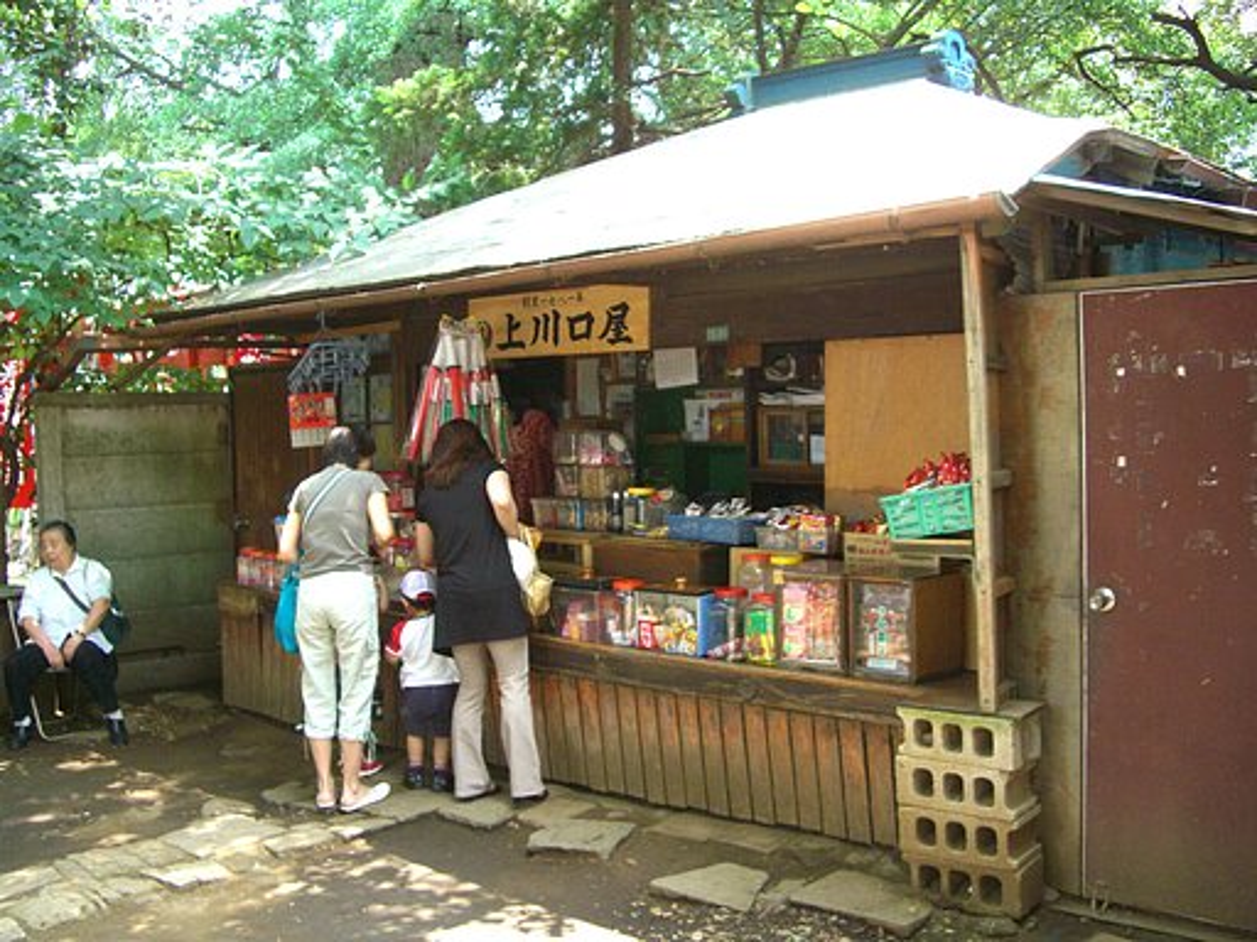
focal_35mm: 38
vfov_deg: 37.7
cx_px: 628
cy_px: 471
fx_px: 1380
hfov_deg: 49.0
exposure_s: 1/100
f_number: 2.8
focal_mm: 7.9
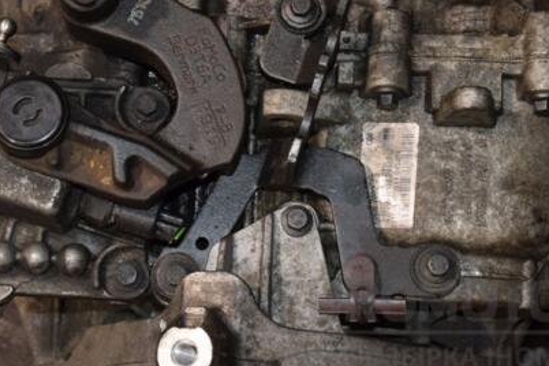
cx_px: 251
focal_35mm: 94
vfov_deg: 14.5
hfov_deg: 21.7
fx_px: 1433
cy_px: 119
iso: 800
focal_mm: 42
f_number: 4.8
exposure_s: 1/60
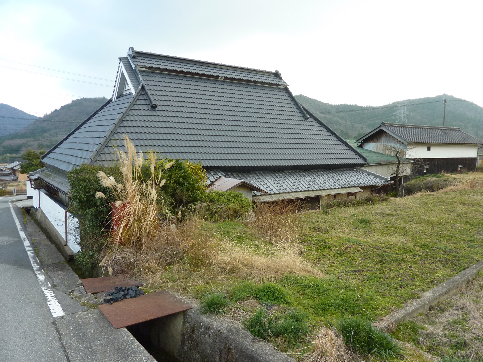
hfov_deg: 69.4
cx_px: 242
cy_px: 181
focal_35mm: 25
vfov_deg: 54.9
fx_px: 349
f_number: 3.3
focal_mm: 4.1
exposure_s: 1/160
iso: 160
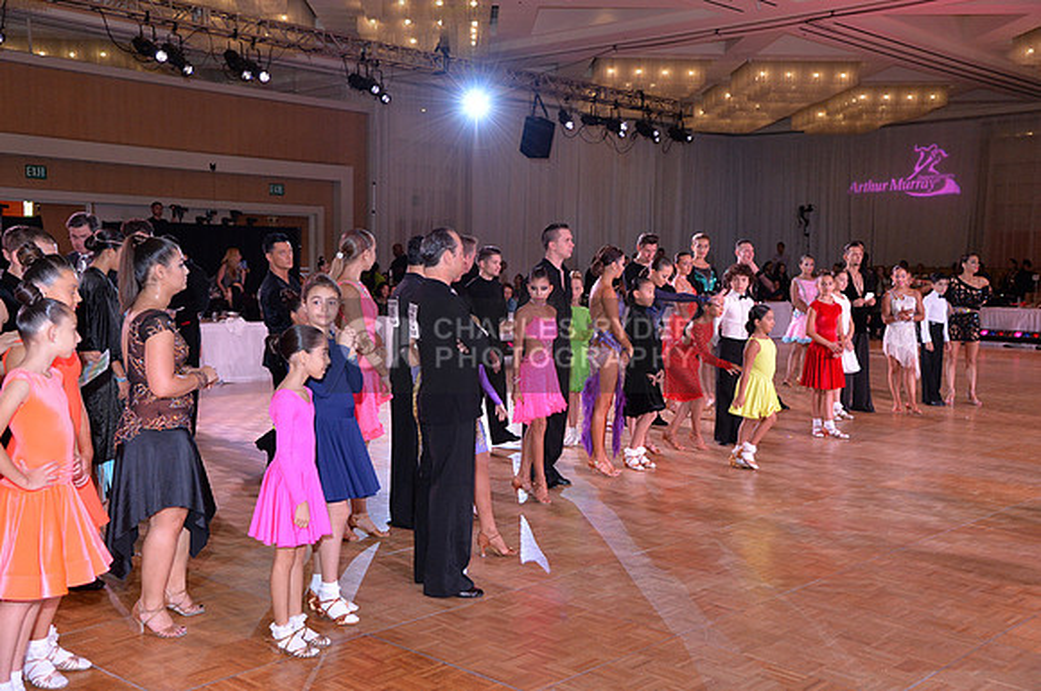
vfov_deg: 35.0
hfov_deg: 50.8
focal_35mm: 38
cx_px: 520
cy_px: 346
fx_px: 1097
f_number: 5.6
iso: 2000
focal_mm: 38
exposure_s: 1/250
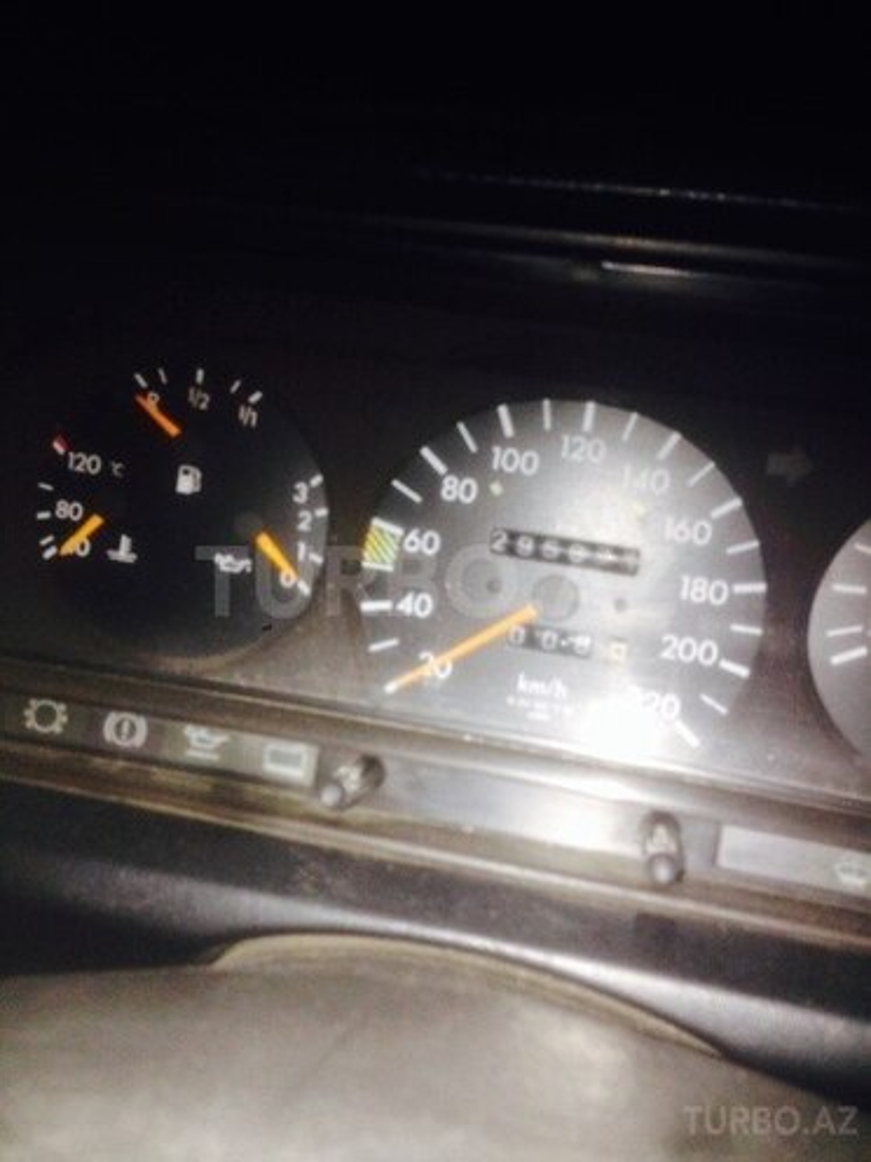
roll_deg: -4.7
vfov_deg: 55.4
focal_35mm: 33
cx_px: 436
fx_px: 1107
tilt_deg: -16.4
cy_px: 581
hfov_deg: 42.9
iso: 125
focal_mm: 4.12
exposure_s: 1/16
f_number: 2.4
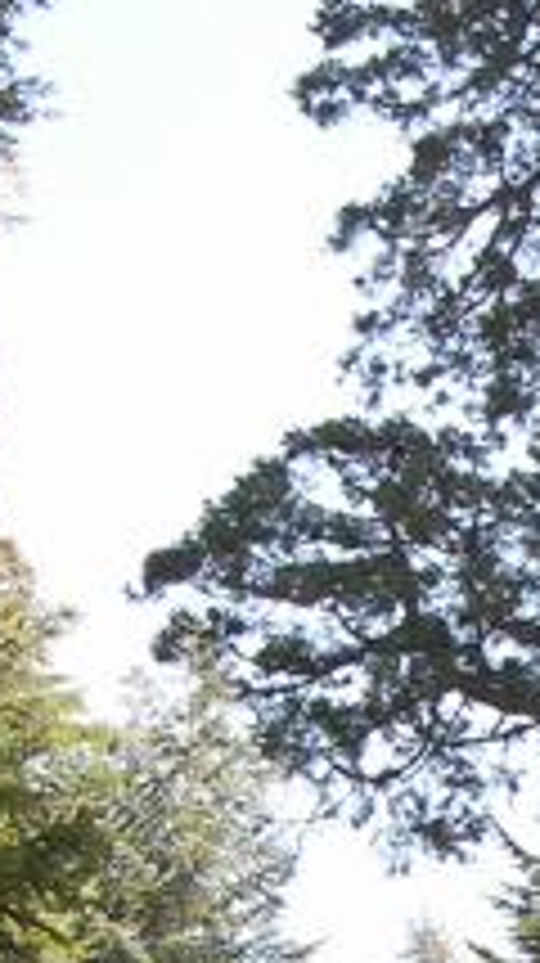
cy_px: 1062
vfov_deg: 13.6
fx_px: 3955
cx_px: 936
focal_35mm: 155
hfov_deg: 7.6
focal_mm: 8
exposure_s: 1/302
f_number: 2.8
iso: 100
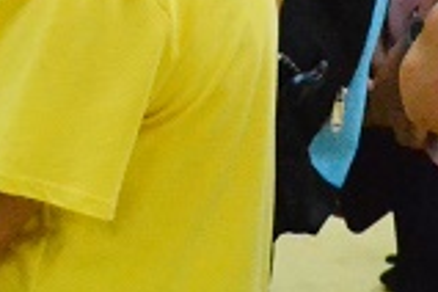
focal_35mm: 211
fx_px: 2567
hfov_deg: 9.7
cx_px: 8
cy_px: -233
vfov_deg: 6.4
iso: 6400
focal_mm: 28
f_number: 7.1
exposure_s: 1/200
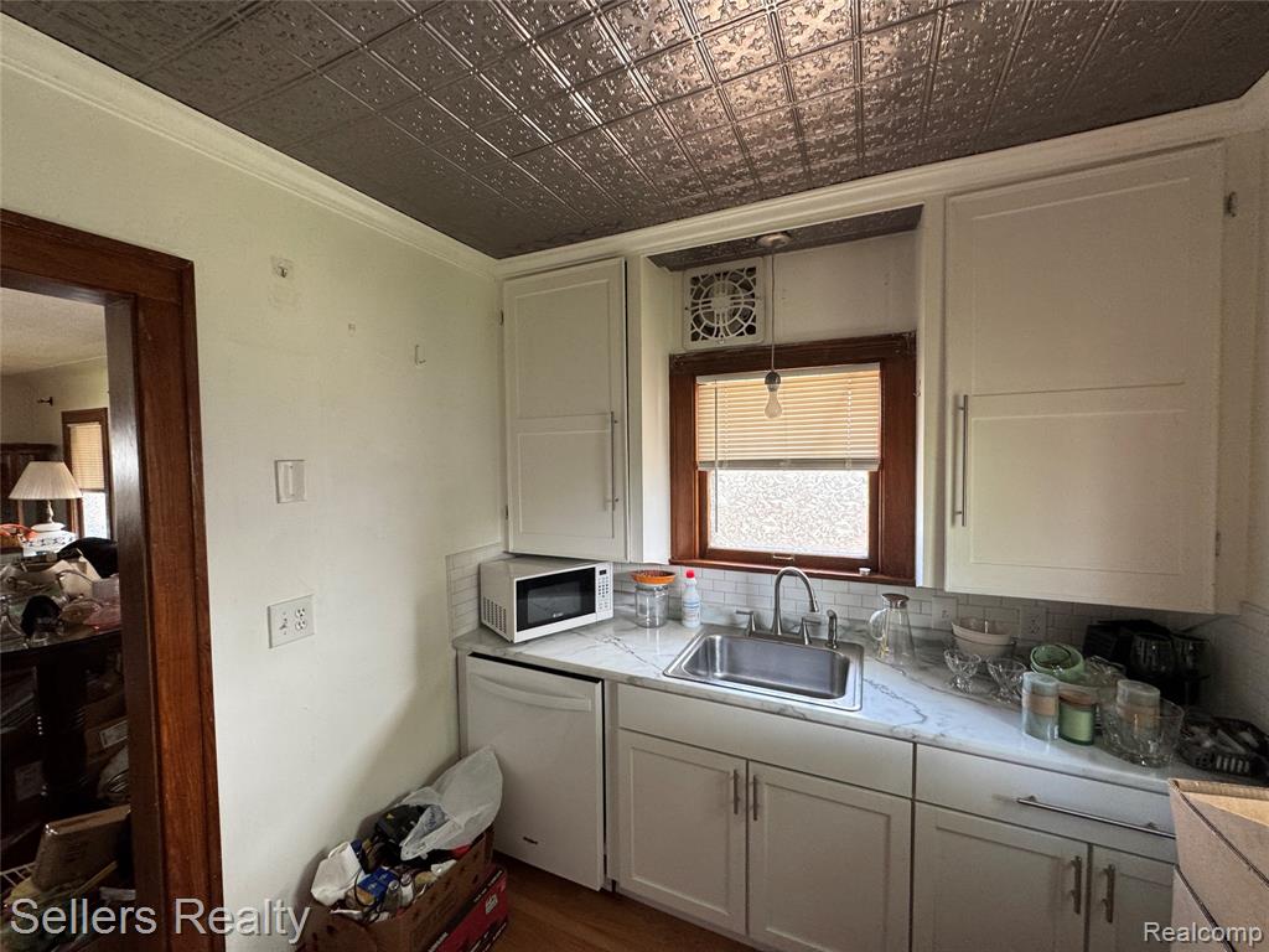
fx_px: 513
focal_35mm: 14
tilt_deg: -2.0
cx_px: 634
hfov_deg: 102.1
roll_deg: +0.0
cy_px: 476
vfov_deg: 85.7
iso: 160
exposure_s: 1/99
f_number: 2.2
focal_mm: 2.22
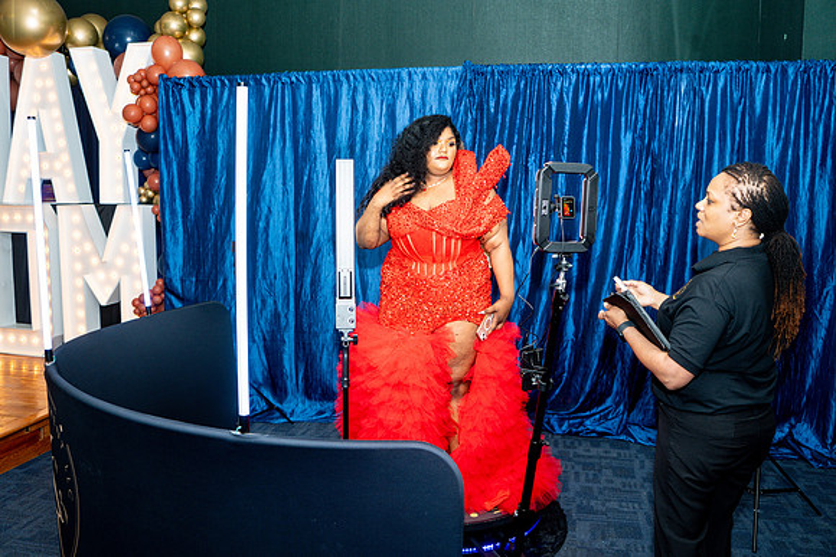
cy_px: 278
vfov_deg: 46.4
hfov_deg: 65.5
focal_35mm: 28
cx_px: 418
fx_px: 650
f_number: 3.5
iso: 500
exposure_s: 1/125
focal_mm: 28
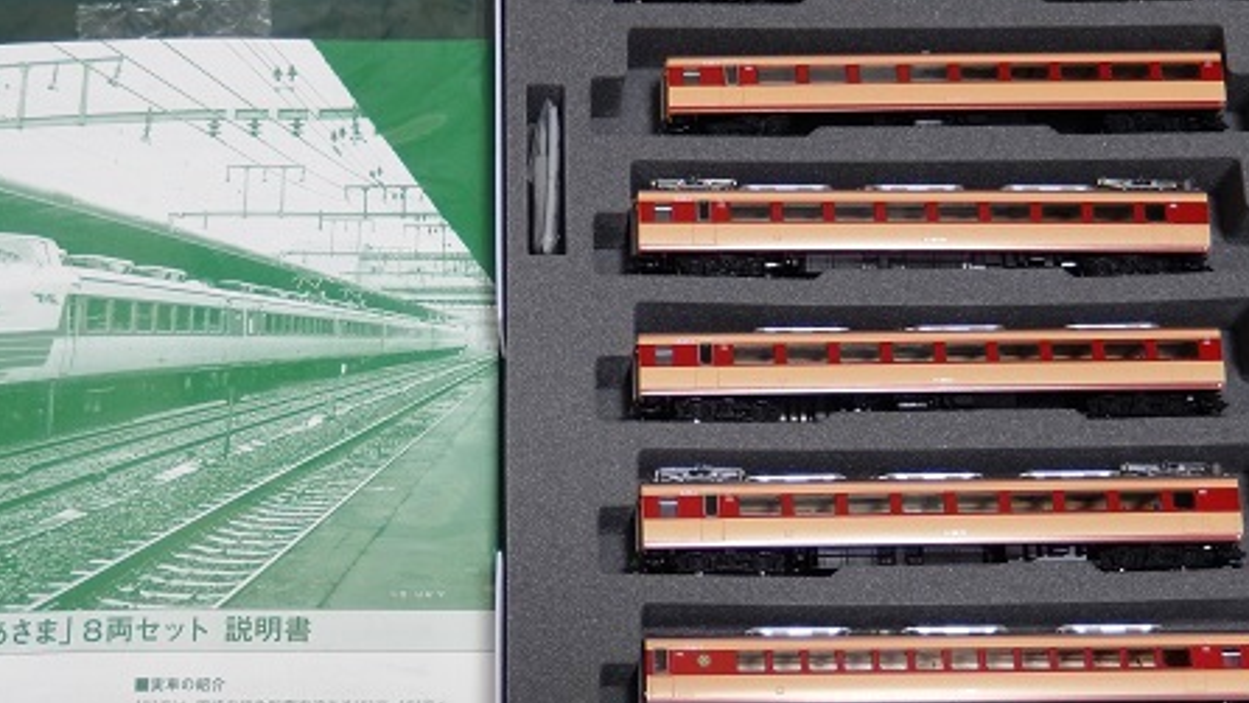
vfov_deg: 18.1
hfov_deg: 31.8
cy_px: 532
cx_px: 510
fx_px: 2186
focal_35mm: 66
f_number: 4.3
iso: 200
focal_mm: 8.1
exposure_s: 1/5
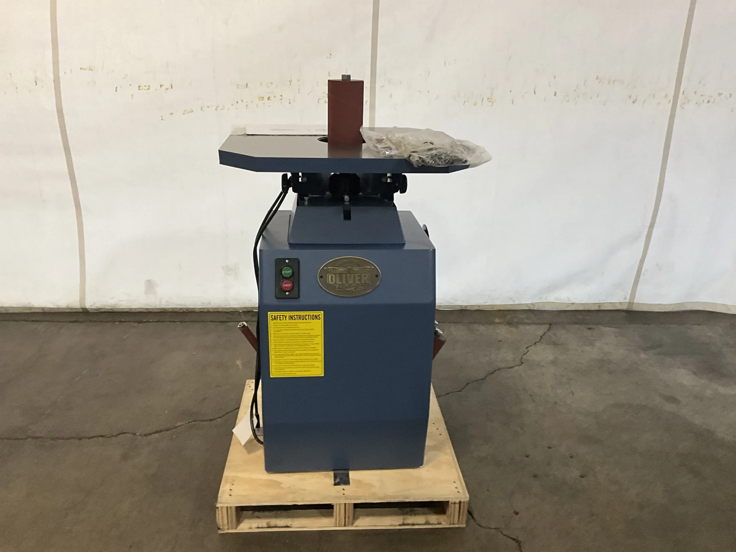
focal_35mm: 29
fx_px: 617
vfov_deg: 48.2
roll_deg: -1.2
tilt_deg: -18.2
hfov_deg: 61.7
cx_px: 368
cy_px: 276
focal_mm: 3
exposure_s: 1/60
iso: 200
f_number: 1.8
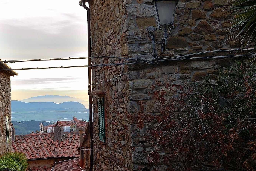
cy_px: 71
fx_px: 419
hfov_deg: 33.0
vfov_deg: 22.9
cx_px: 53
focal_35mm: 59
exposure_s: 1/125
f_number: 5.6
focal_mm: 22
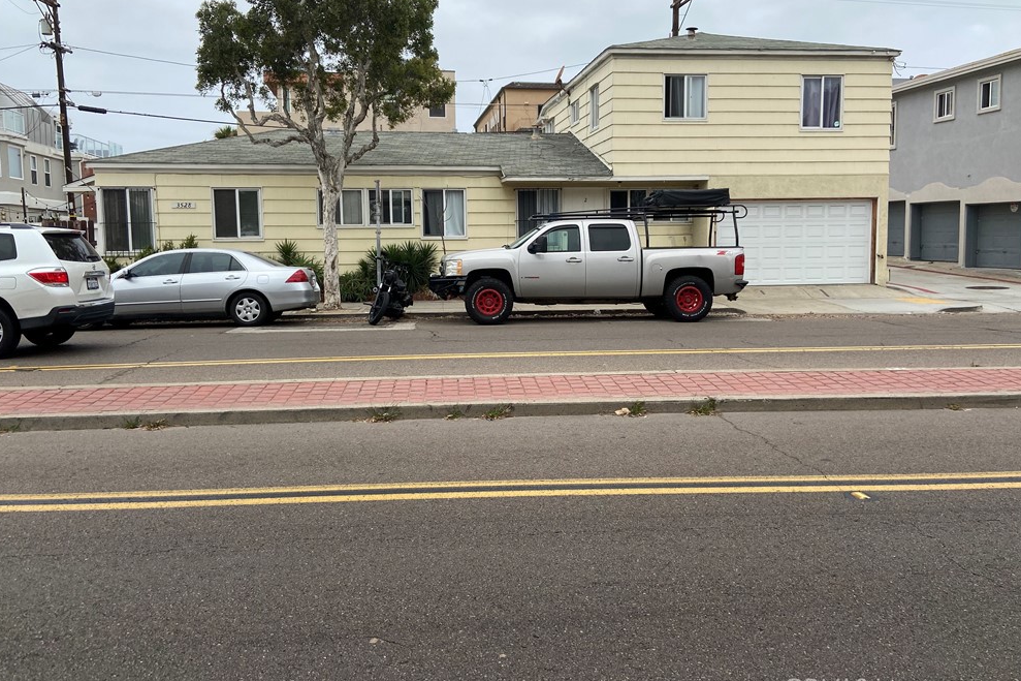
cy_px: 306
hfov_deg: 65.5
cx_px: 515
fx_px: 794
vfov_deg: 46.3
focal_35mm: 28
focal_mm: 4.25
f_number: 1.8
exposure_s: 1/3215
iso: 32
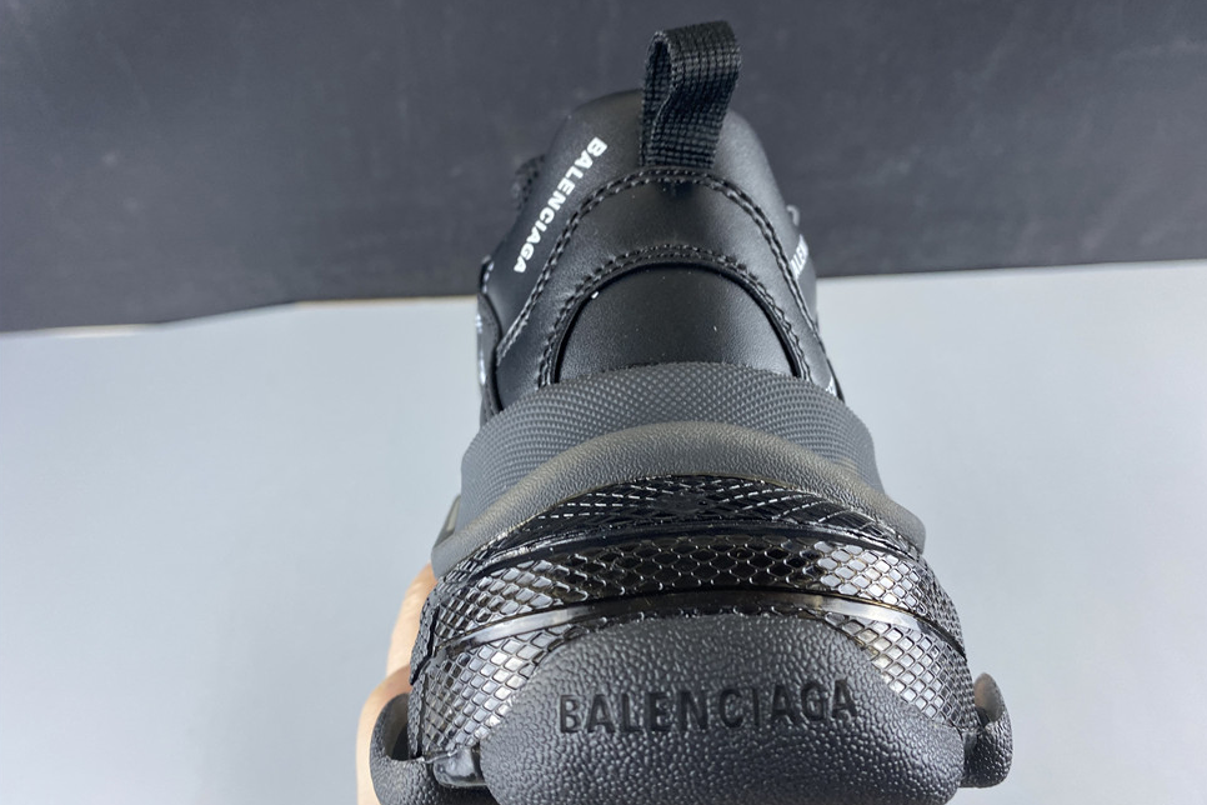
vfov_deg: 46.4
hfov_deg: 65.5
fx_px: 939
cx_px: 620
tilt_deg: -50.4
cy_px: 392
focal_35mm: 28
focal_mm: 4.25
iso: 64
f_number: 1.8
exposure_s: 1/50
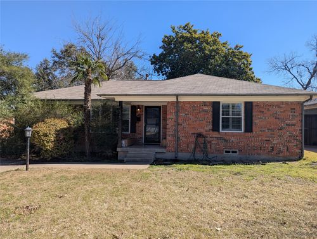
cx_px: 158
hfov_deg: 71.5
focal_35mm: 24
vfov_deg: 57.0
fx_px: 220
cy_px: 120
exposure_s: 1/1529
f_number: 1.85
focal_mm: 6.81
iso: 46
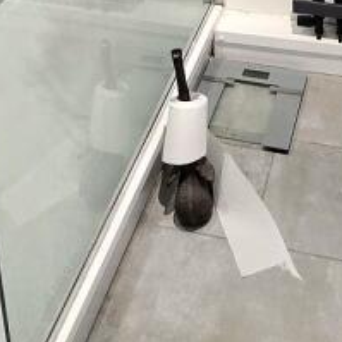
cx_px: 229
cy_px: -256
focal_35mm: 59
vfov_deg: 21.0
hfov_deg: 28.9
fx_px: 659
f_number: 2.2
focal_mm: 2.2
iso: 320
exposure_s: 1/50
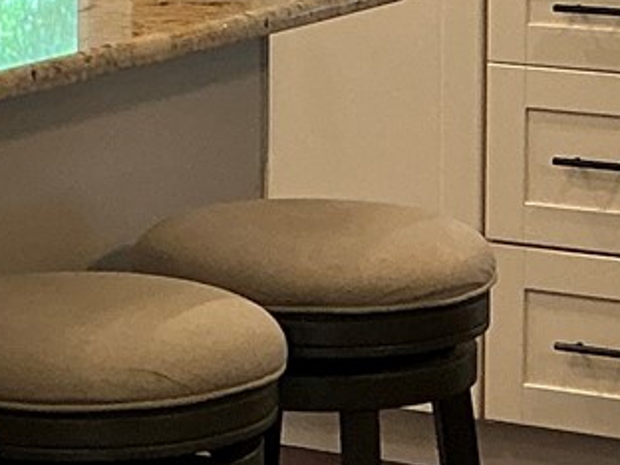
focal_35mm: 184
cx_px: 167
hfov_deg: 10.7
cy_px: -312
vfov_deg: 7.9
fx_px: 3296
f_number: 1.8
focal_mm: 3
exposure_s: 1/60
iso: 64
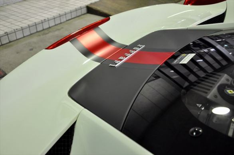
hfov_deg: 43.7
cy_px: 78
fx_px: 292
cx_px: 117
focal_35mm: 45
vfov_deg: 29.8
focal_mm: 30
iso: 720
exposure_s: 1/30
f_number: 5.6
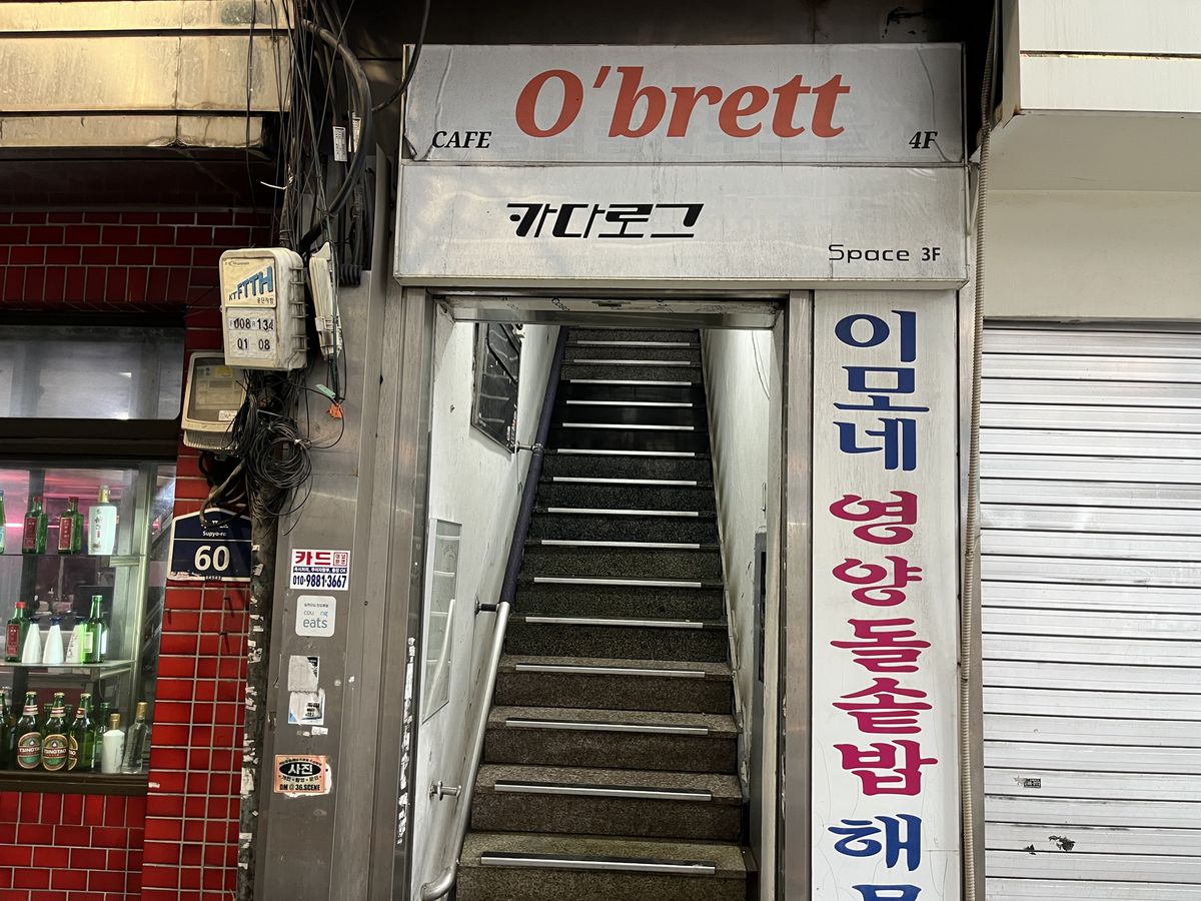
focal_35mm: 26
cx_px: 600
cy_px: 450
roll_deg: -0.5
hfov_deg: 67.3
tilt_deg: +4.9
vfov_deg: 53.1
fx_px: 902
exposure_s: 1/60
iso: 100
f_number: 1.6
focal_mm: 5.1
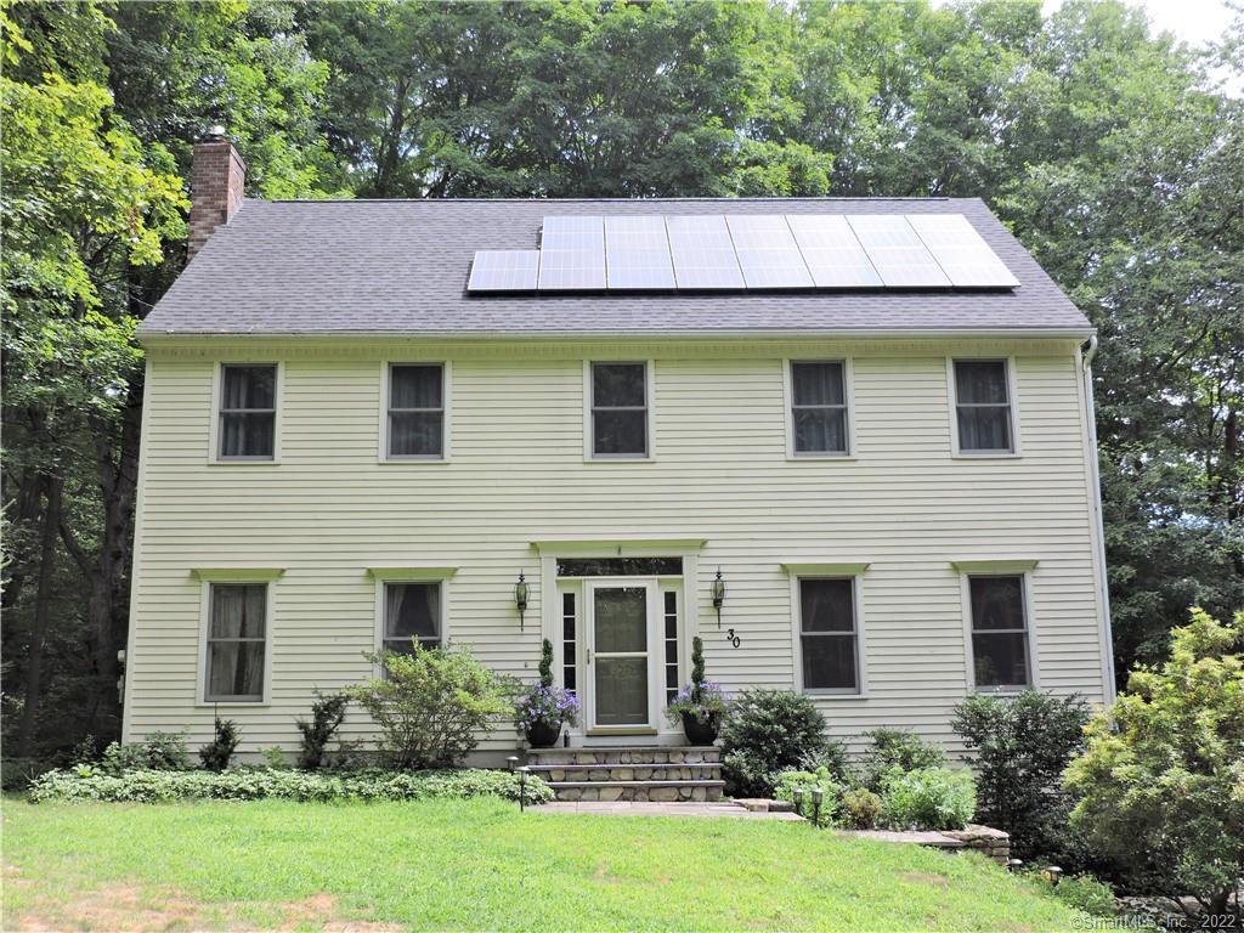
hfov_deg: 52.6
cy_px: 466
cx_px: 622
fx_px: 1258
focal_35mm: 35
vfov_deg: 40.7
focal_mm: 6.2
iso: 100
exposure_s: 1/250
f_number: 3.3
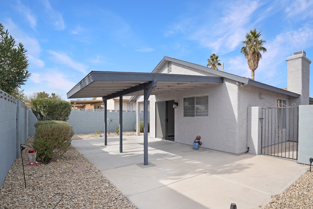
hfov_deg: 86.1
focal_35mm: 19
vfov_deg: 64.3
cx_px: 184
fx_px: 165
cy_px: 118
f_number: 10
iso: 500
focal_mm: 16
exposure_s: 1/160
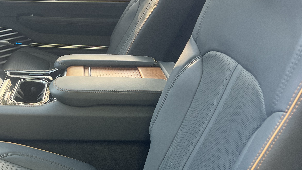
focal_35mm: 49
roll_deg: -2.5
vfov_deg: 24.4
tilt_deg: -20.8
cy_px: 86
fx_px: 392
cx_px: 66
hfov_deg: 40.6
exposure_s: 1/93
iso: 125
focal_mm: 5.7
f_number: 1.5
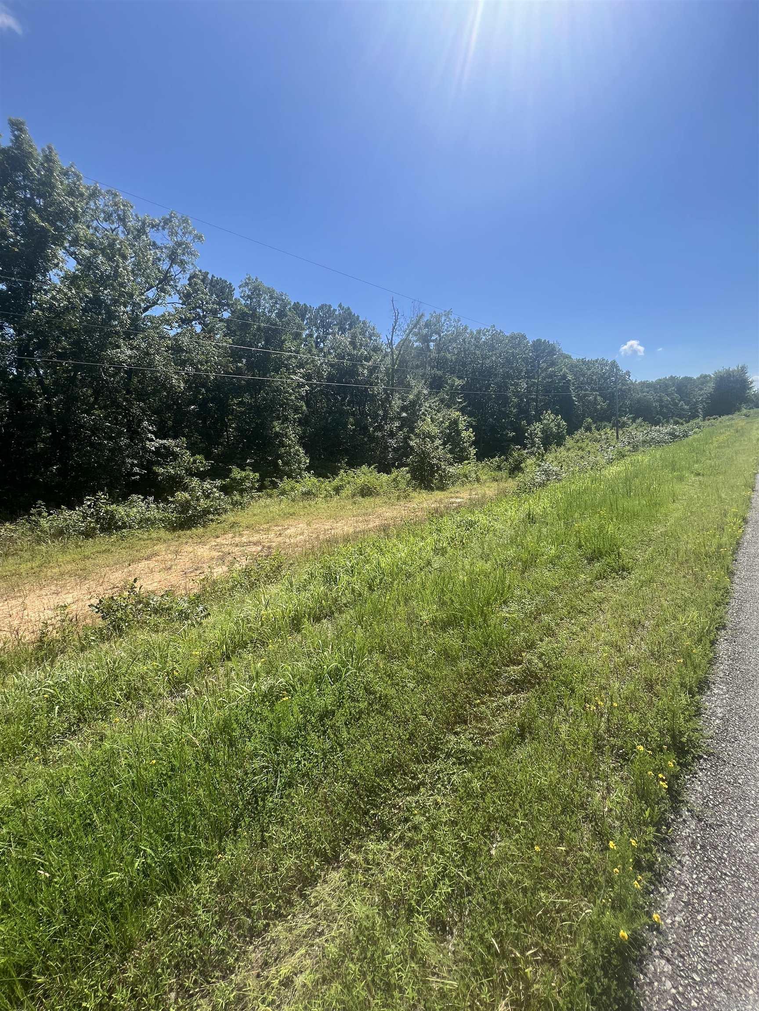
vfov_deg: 106.2
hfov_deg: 89.9
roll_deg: +3.8
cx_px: 380
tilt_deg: -8.1
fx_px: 380
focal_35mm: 13
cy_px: 506
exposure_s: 1/847
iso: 32
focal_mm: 1.57
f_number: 1.8
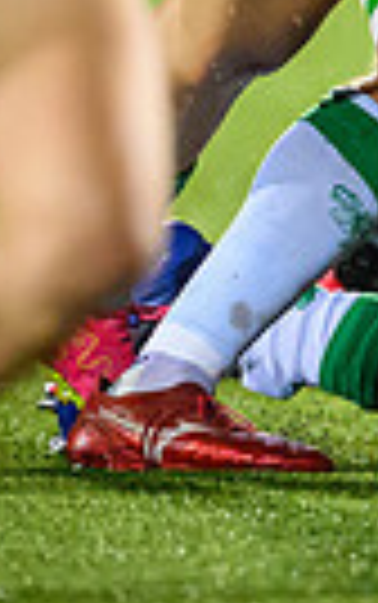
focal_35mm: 2551
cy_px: 16
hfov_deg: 0.5
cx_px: 799
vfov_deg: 0.8
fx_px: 41958
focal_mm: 400
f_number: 3.2
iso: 8000
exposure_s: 1/1000
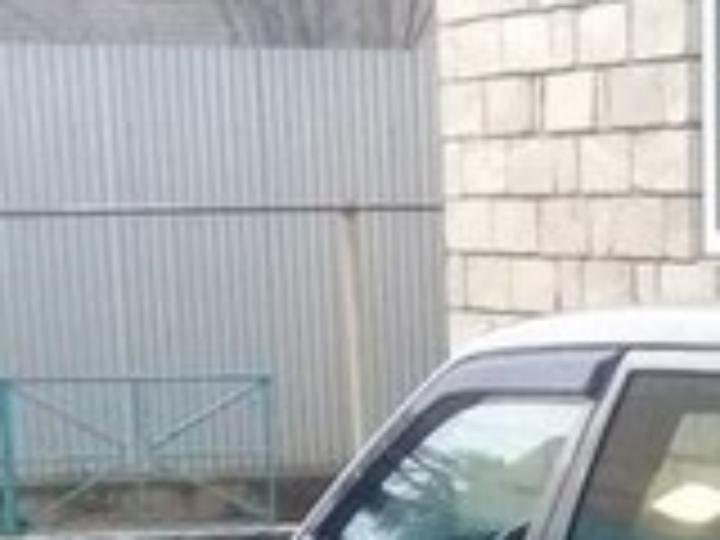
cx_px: 765
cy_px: 1091
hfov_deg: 15.1
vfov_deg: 10.6
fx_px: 2662
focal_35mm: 128
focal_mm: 3.3
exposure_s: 1/17
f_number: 2.2
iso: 200
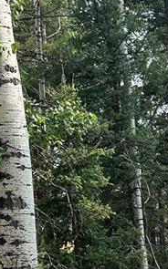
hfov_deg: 12.5
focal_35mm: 101
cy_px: 266
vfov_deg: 20.0
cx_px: 226
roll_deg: +2.3
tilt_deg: -2.7
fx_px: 741
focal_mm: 5.7
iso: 50
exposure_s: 1/1147
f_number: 1.5
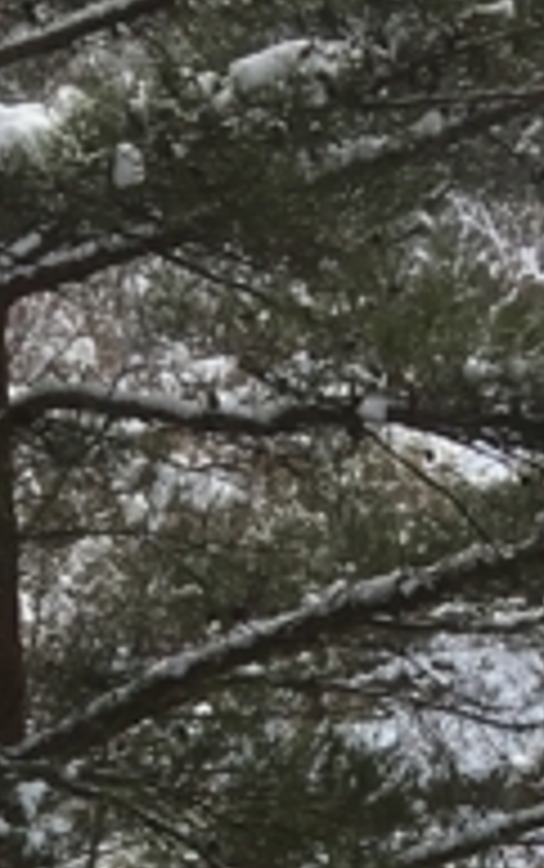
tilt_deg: -21.8
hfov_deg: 8.0
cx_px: 472
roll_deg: +7.3
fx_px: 3858
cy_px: 1687
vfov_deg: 11.6
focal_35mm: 163
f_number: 2.2
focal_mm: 4.15
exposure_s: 1/785
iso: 25
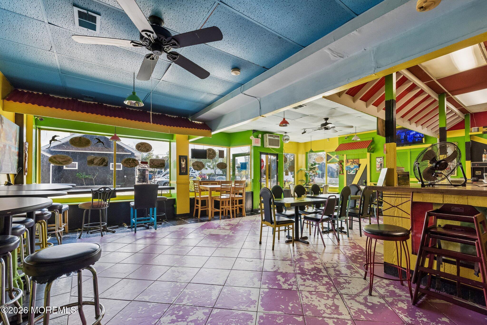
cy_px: 162
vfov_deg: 77.3
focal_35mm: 15
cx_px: 244
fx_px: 203
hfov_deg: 100.4
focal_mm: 15
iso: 1250
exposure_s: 1/250
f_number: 7.1
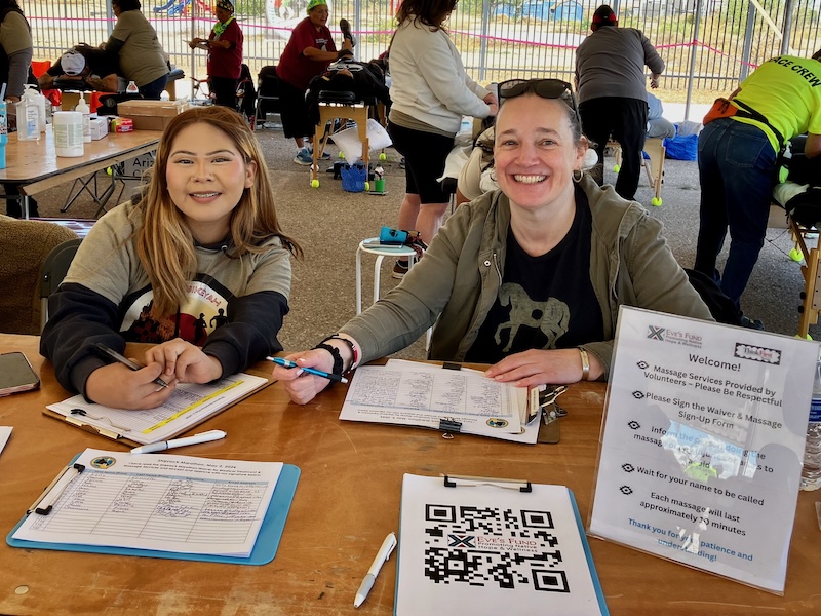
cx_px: 410
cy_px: 308
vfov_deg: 49.7
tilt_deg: -14.5
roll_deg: -2.5
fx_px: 664
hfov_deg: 63.4
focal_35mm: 28
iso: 32
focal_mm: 3.99
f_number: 1.8
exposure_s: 1/221
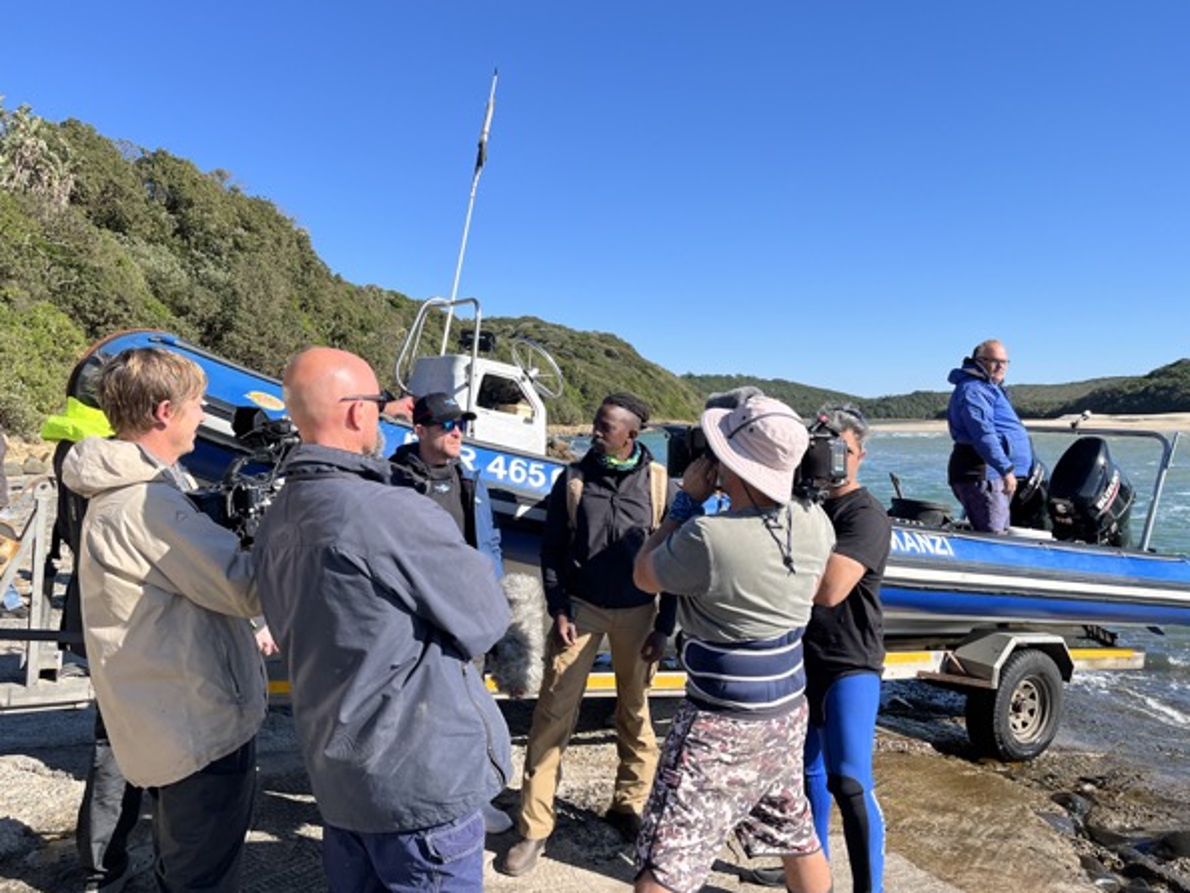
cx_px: 583
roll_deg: +0.3
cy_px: 457
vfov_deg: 49.8
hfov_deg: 63.4
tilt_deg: -2.7
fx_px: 963
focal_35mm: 28
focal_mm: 5.1
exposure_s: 1/2571
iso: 50
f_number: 1.6
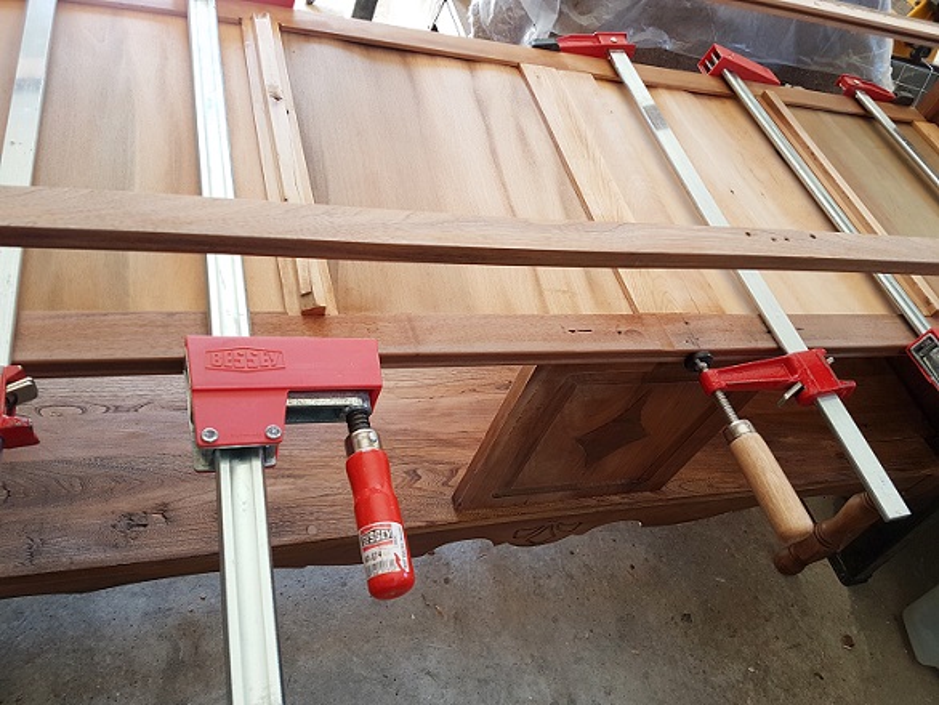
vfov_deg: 53.1
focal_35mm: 26
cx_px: 470
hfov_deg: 67.3
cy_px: 352
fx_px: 706
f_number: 1.7
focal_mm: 4.2
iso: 50
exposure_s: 1/50
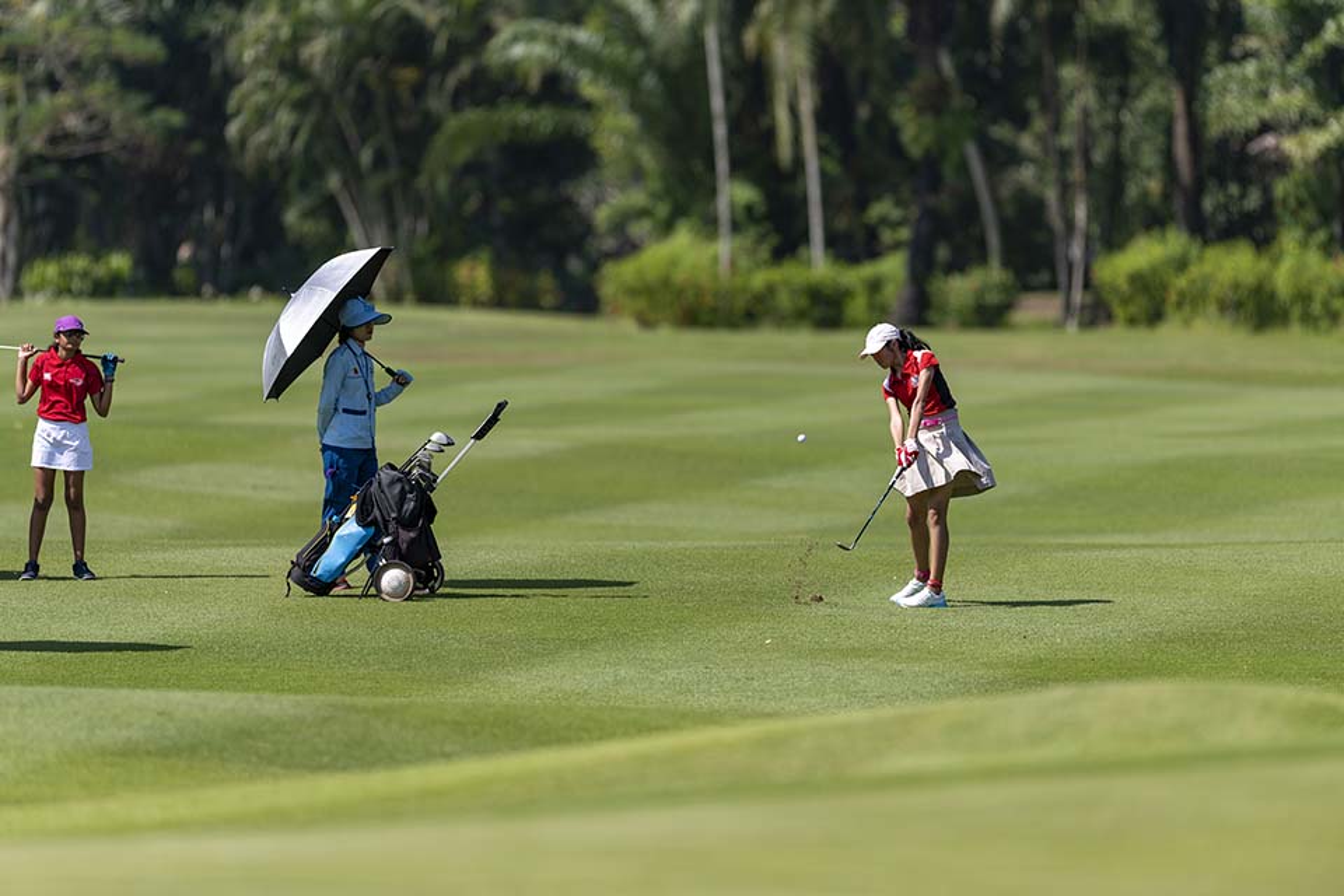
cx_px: 672
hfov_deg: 5.2
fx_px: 14932
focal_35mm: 400
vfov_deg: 3.4
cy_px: 448
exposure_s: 1/5000
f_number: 3.5
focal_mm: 400
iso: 220
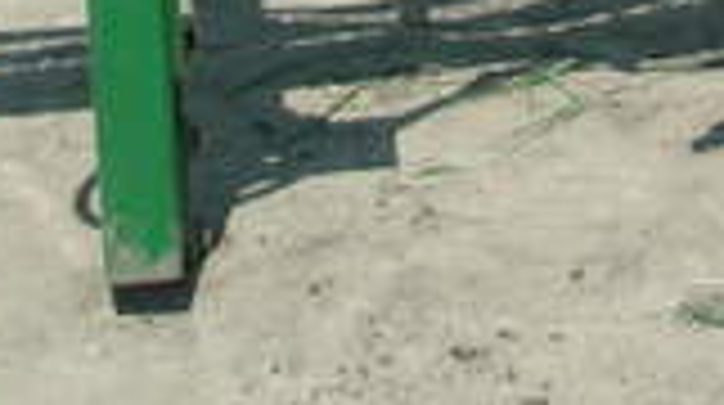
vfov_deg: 8.3
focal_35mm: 140
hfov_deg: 15.3
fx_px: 2684
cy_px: -328
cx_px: 585
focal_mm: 6.3
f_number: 3.3
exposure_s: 1/750
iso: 50
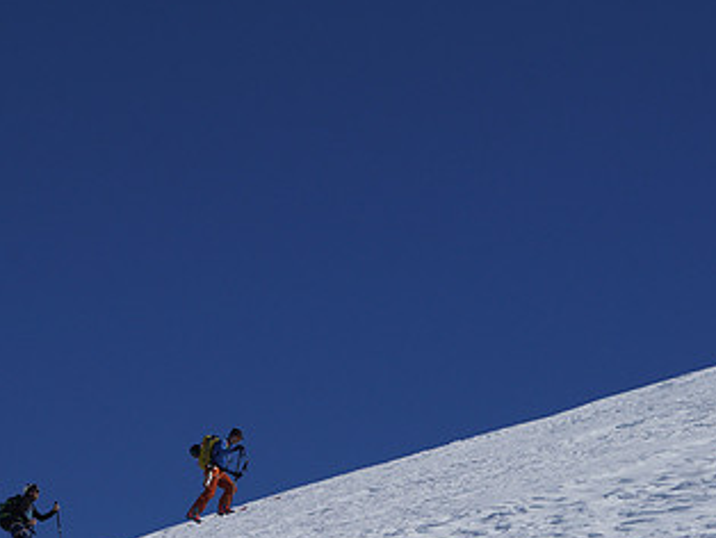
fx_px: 3415
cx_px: 114
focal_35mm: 165
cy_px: 427
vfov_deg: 9.0
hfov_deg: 11.9
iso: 320
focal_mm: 93
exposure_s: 1/1000
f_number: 8
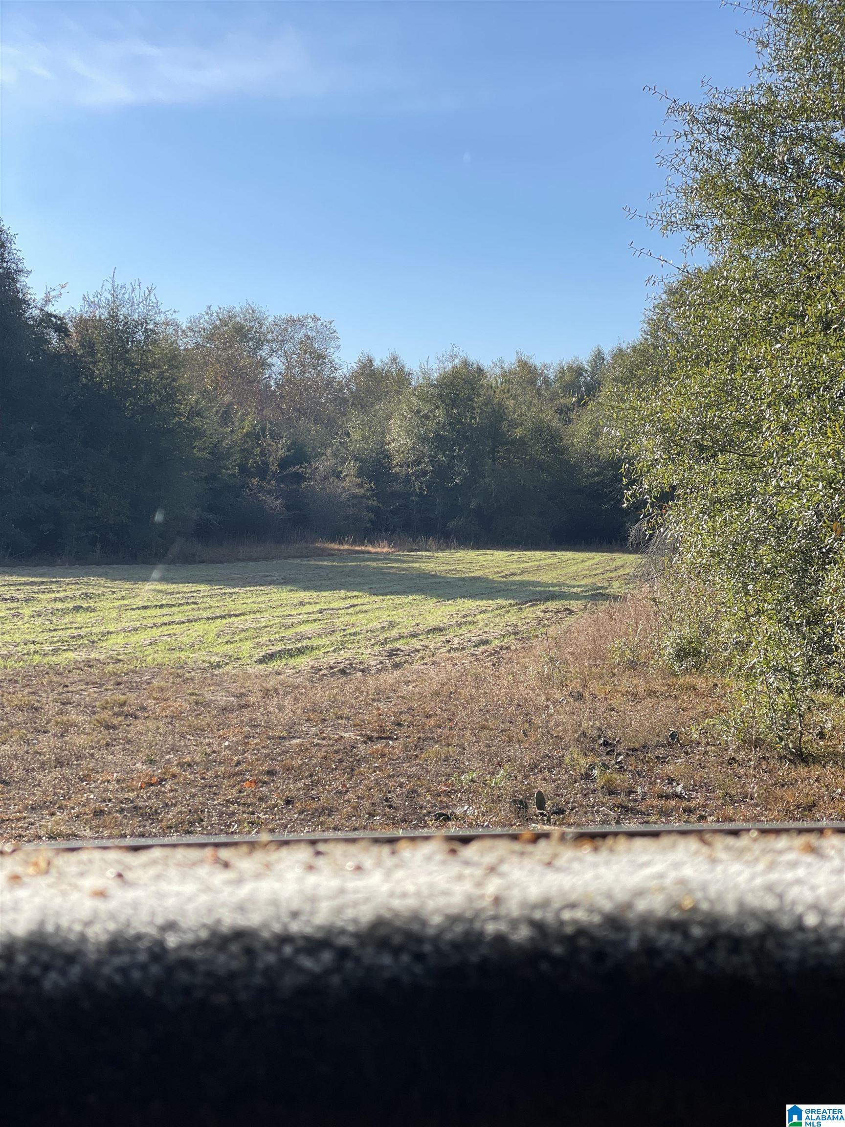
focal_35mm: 52
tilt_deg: -0.3
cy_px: 564
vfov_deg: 36.8
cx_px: 422
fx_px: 1692
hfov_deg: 28.0
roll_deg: -1.2
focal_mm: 6
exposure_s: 1/705
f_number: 2
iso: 25
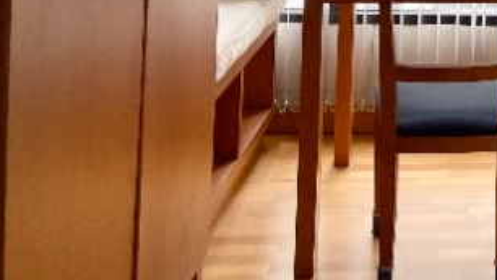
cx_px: 679
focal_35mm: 89
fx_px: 1173
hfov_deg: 21.3
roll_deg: -2.4
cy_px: -215
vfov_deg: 12.5
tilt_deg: -1.1
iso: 80
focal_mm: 5.1
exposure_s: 1/100
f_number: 1.6
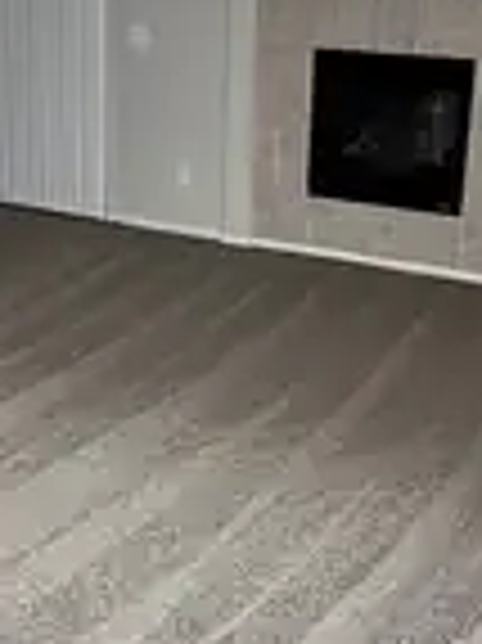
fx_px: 1246
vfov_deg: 29.0
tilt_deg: -19.3
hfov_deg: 21.9
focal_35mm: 67
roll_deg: -2.5
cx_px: 189
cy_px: 293
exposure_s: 1/20
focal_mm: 6.86
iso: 1600
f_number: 1.78
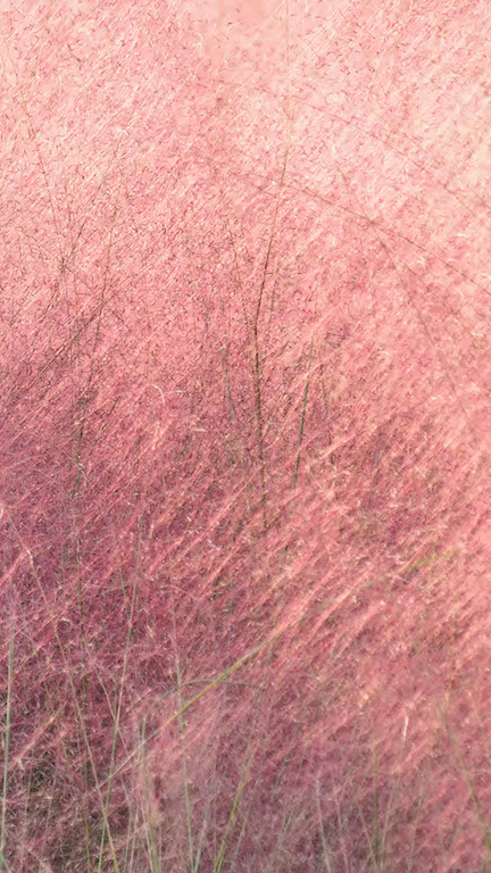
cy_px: 565
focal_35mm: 1138
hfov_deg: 1.1
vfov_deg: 1.9
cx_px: -467
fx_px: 26340
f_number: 6.3
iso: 100
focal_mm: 200
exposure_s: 1/100
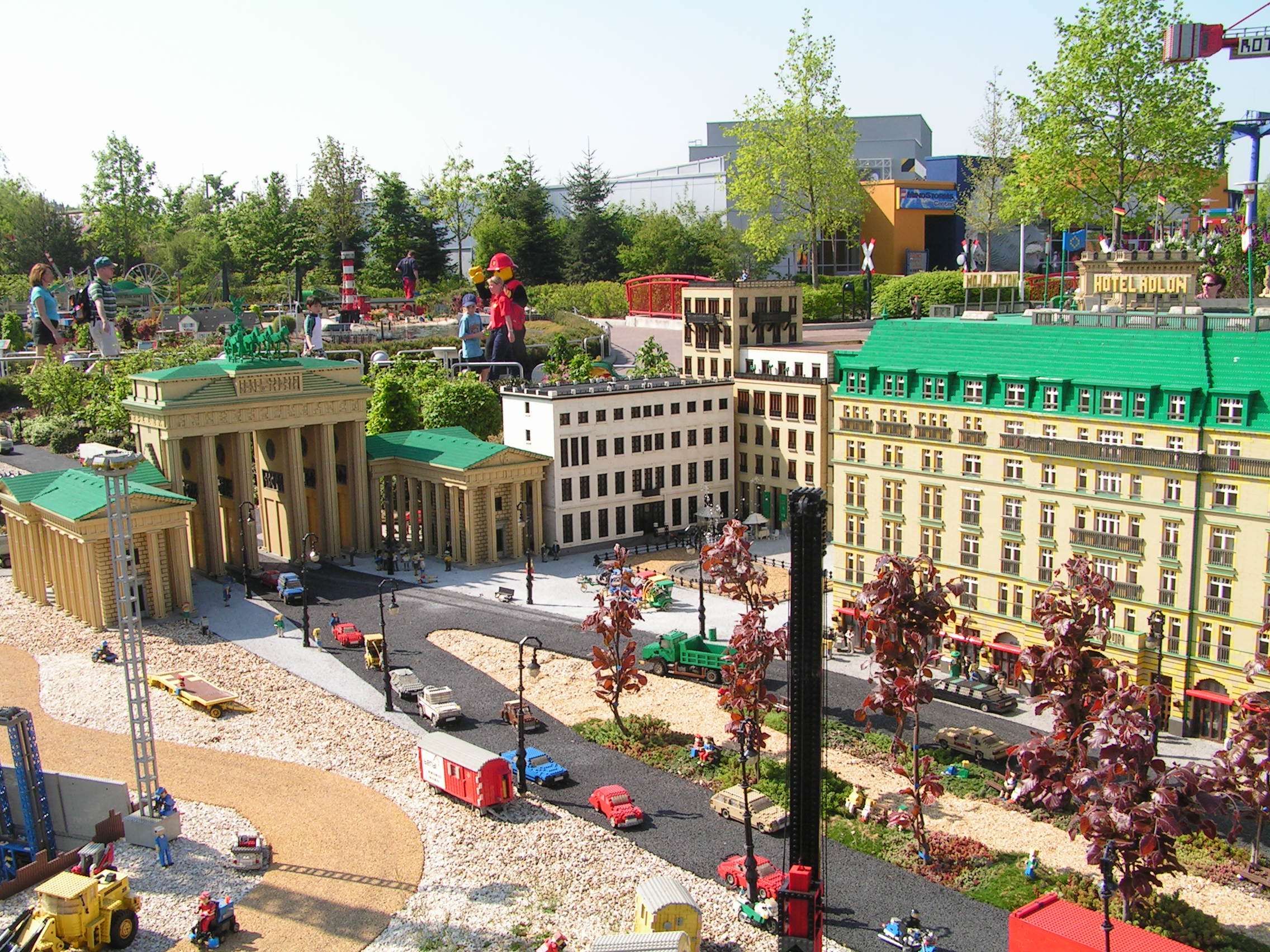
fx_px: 1394
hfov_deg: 49.0
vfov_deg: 37.7
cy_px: 476
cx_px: 635
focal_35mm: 38
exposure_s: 1/200
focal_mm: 6.3
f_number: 5.6
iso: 50
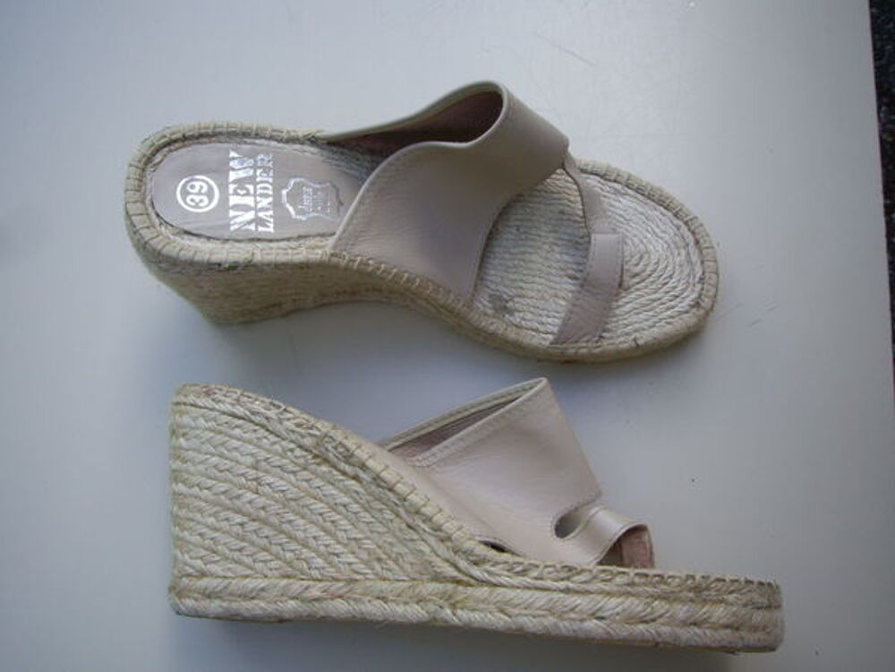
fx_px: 982
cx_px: 448
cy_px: 336
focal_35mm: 38
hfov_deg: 49.0
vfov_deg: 37.7
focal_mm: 6.2
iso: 64
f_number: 4.3
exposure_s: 1/80
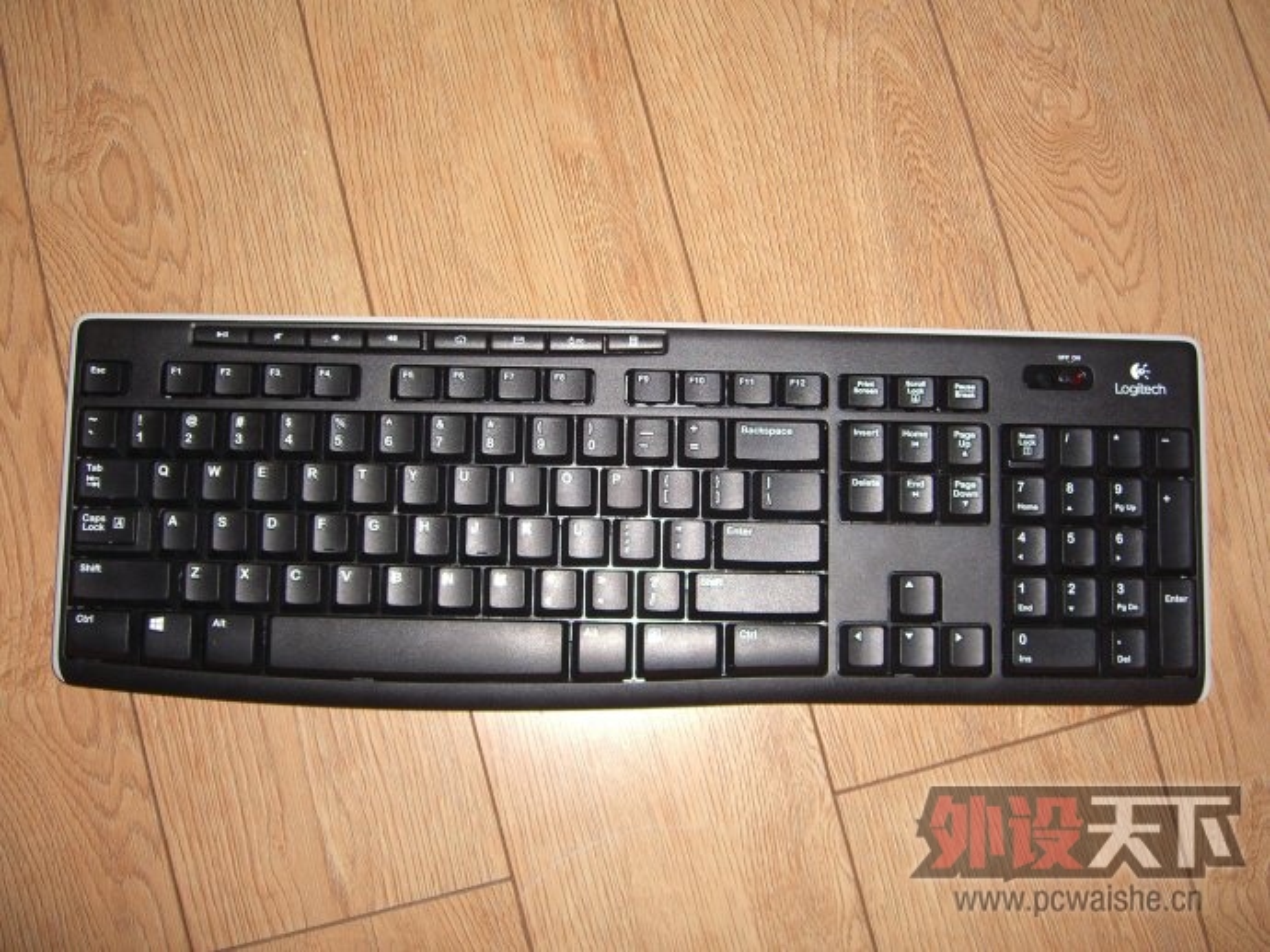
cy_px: 476
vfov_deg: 37.7
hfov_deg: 49.0
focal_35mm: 38
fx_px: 1394
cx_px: 635
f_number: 2.8
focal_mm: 7.9
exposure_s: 1/60
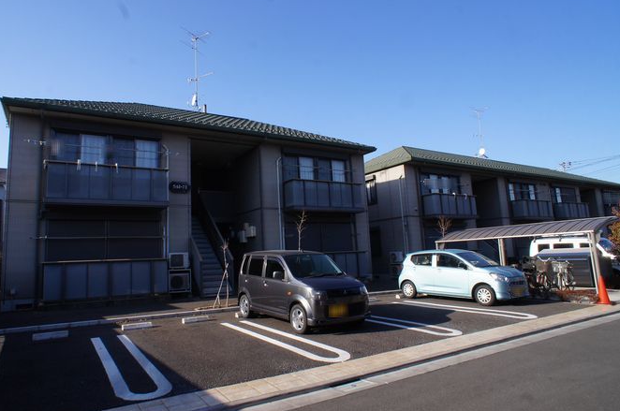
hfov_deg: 63.6
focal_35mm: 29
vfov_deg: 44.8
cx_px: 282
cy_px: 203
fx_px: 499
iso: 200
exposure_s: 1/125
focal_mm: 16
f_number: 13
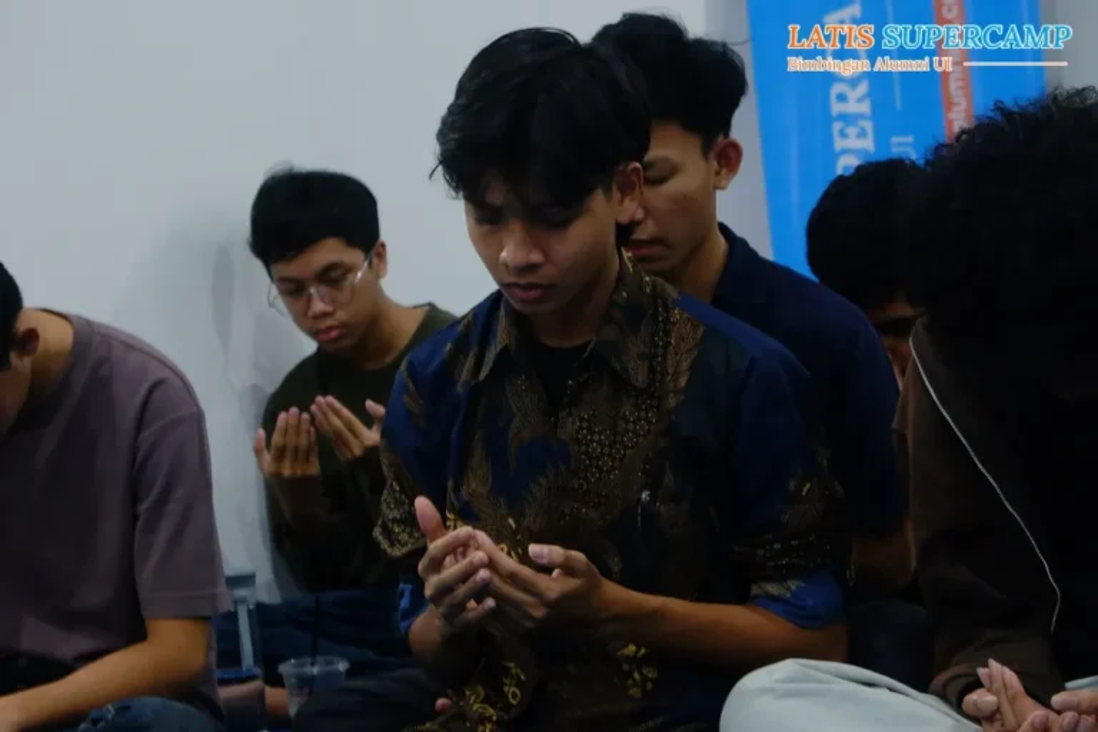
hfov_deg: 24.5
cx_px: 549
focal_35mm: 83
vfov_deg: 16.5
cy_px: 366
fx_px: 2531
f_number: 4
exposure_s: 1/15
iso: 1250
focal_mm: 55
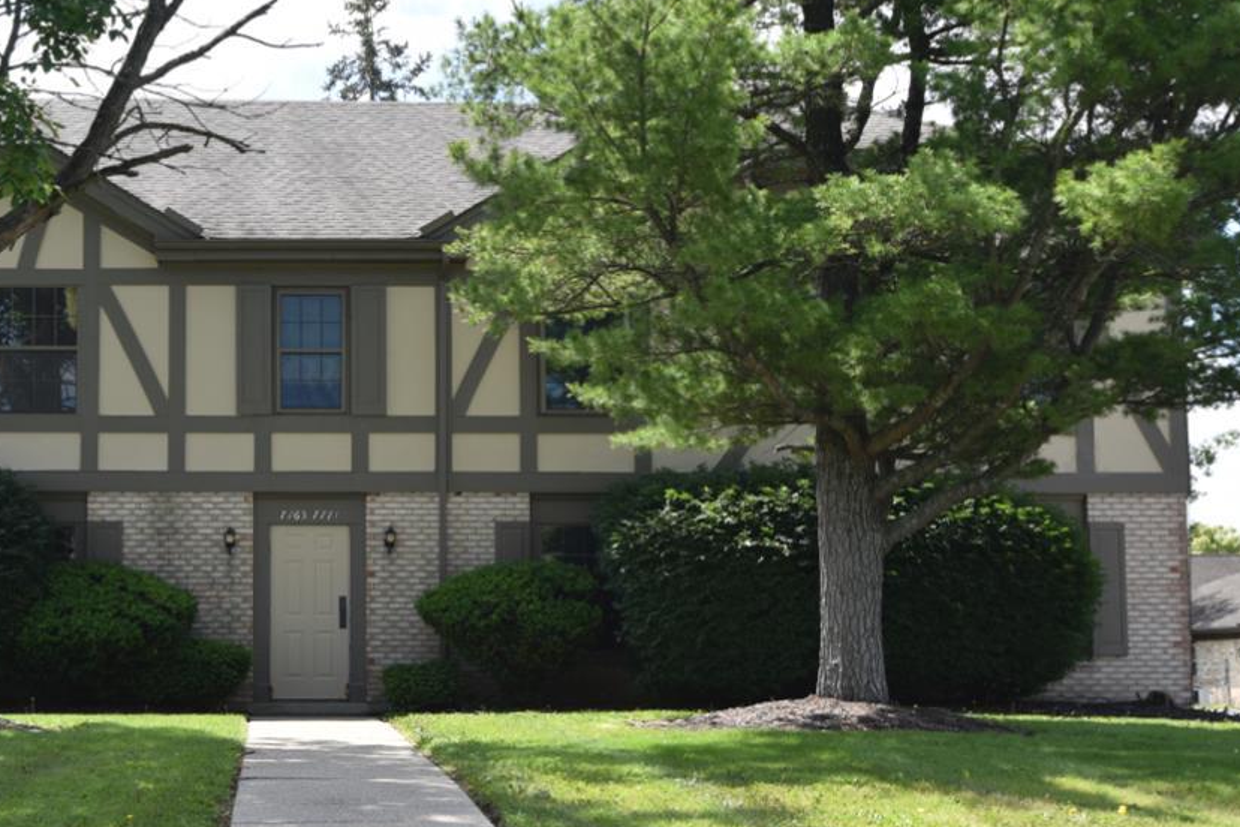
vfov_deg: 23.3
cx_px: 322
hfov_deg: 33.8
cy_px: 509
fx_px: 1998
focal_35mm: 58
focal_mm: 32
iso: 100
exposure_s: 1/200
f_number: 7.1
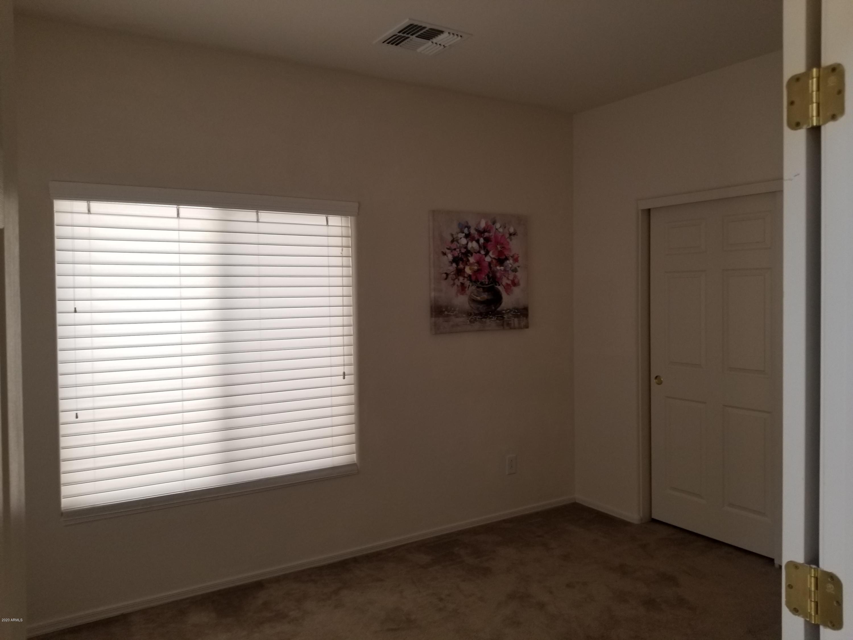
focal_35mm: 26
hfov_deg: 67.3
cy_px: 320
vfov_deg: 53.1
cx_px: 426
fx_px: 641
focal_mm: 4.25
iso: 80
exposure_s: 1/60
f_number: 1.7
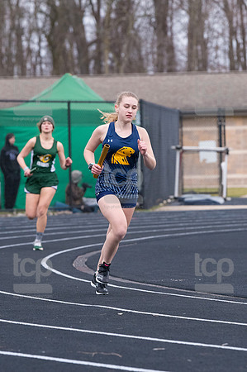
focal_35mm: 247
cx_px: 124
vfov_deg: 8.3
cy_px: 186
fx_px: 2548
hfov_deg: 5.6
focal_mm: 165
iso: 2000
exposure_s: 1/1600
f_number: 5
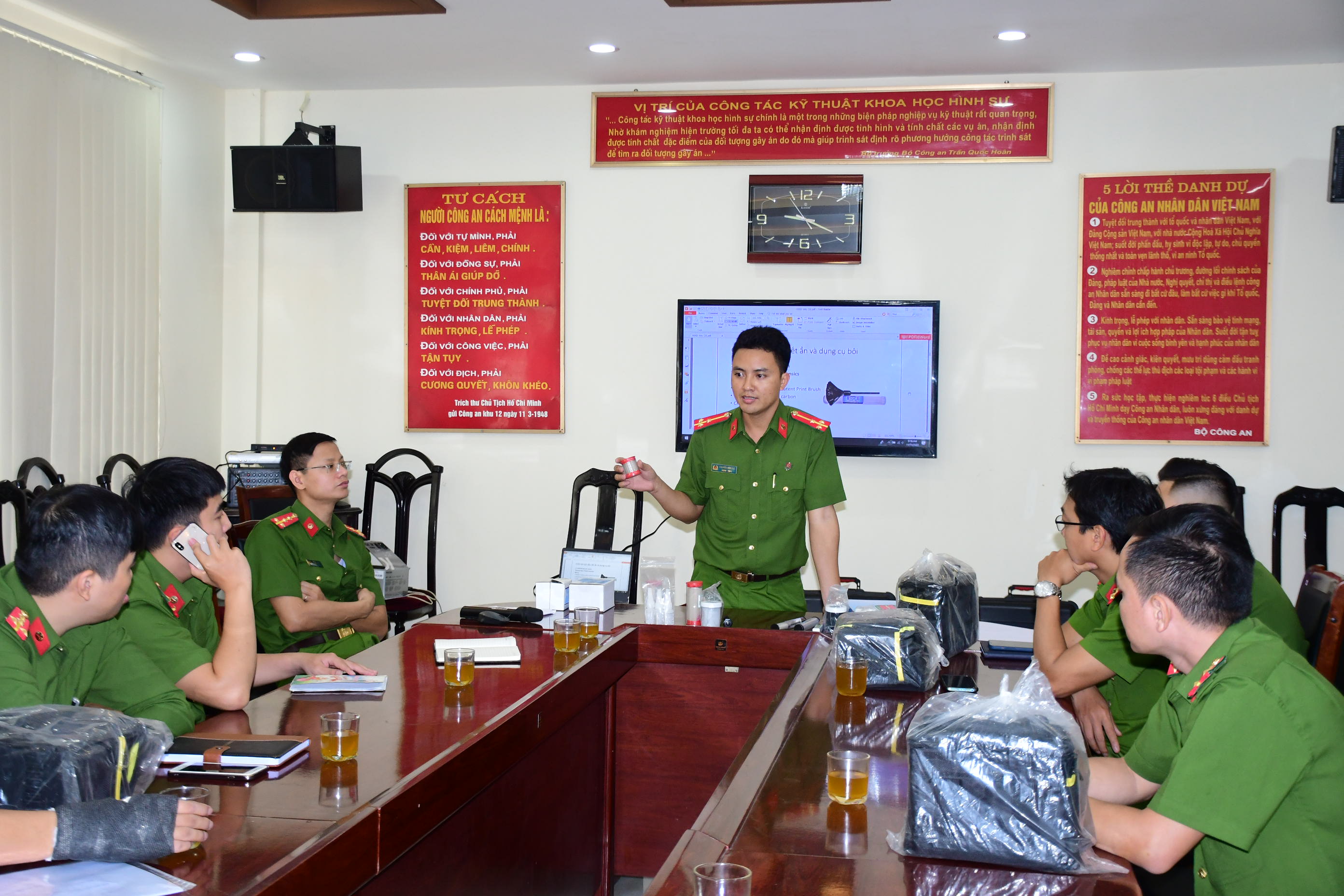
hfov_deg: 43.6
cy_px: 448
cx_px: 672
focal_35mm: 45
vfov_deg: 29.9
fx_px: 1680
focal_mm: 30
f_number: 4.5
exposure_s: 1/200
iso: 1250
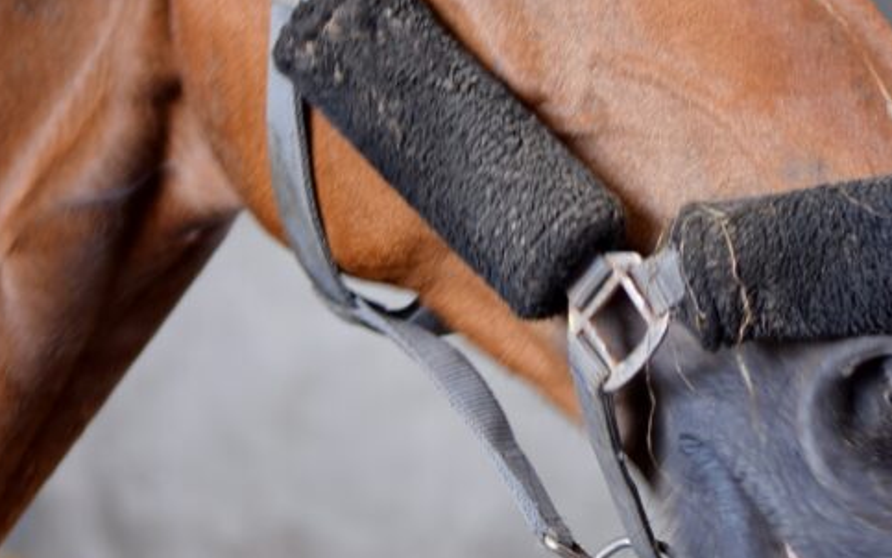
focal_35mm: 160
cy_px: -48
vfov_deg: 8.2
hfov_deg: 13.1
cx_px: 478
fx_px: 3878
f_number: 1.8
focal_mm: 35
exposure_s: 1/30
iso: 100
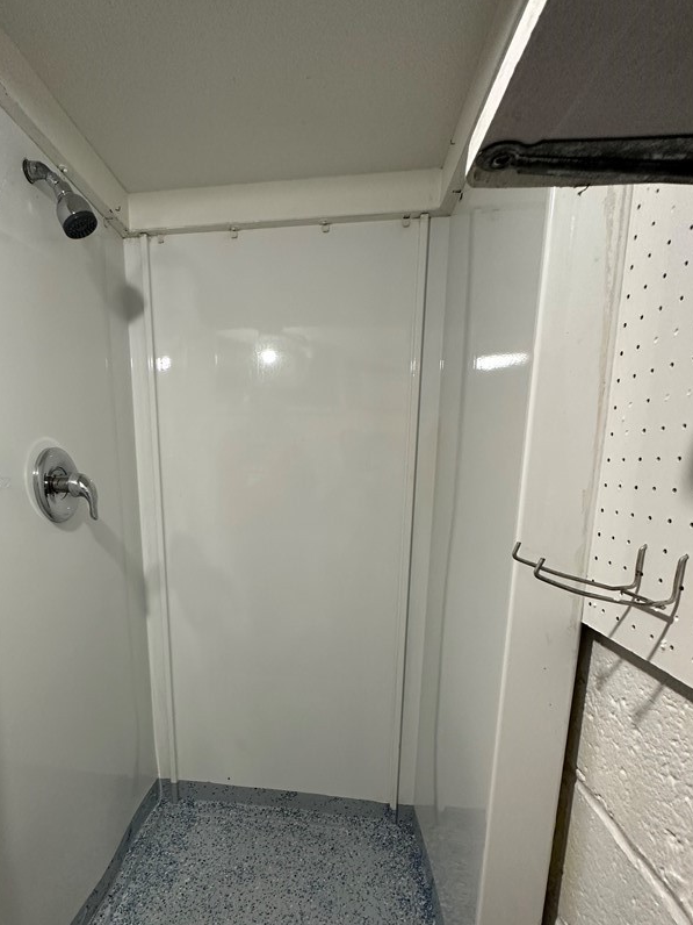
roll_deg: +0.3
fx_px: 480
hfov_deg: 70.7
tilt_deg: -12.2
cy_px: 562
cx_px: 272
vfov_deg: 86.5
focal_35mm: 18
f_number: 2.2
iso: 250
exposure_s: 1/60
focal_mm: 2.22
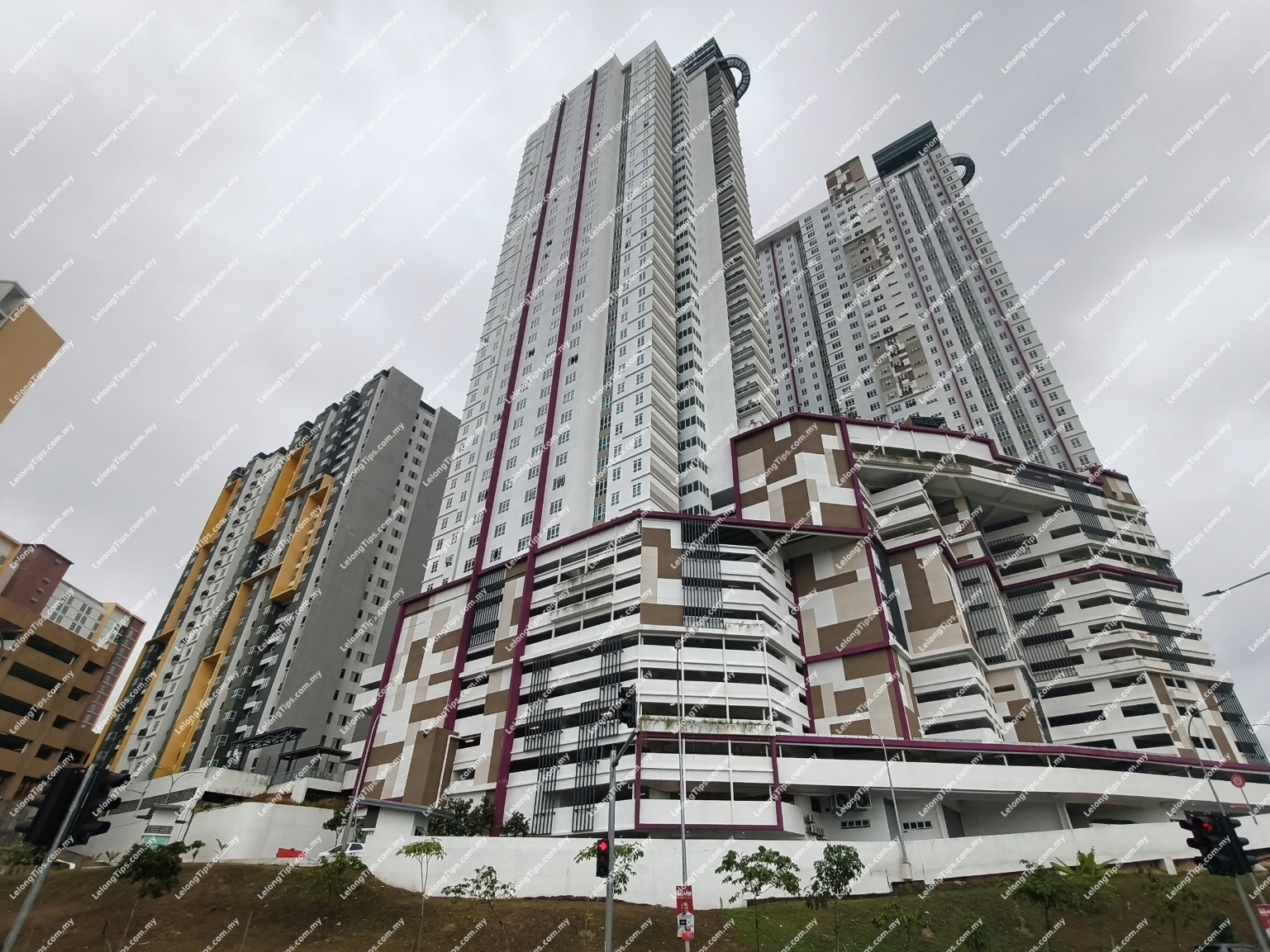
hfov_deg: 98.2
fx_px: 550
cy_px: 476
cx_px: 635
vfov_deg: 81.8
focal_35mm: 15
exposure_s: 1/1271
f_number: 2.2
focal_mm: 1.67
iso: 50
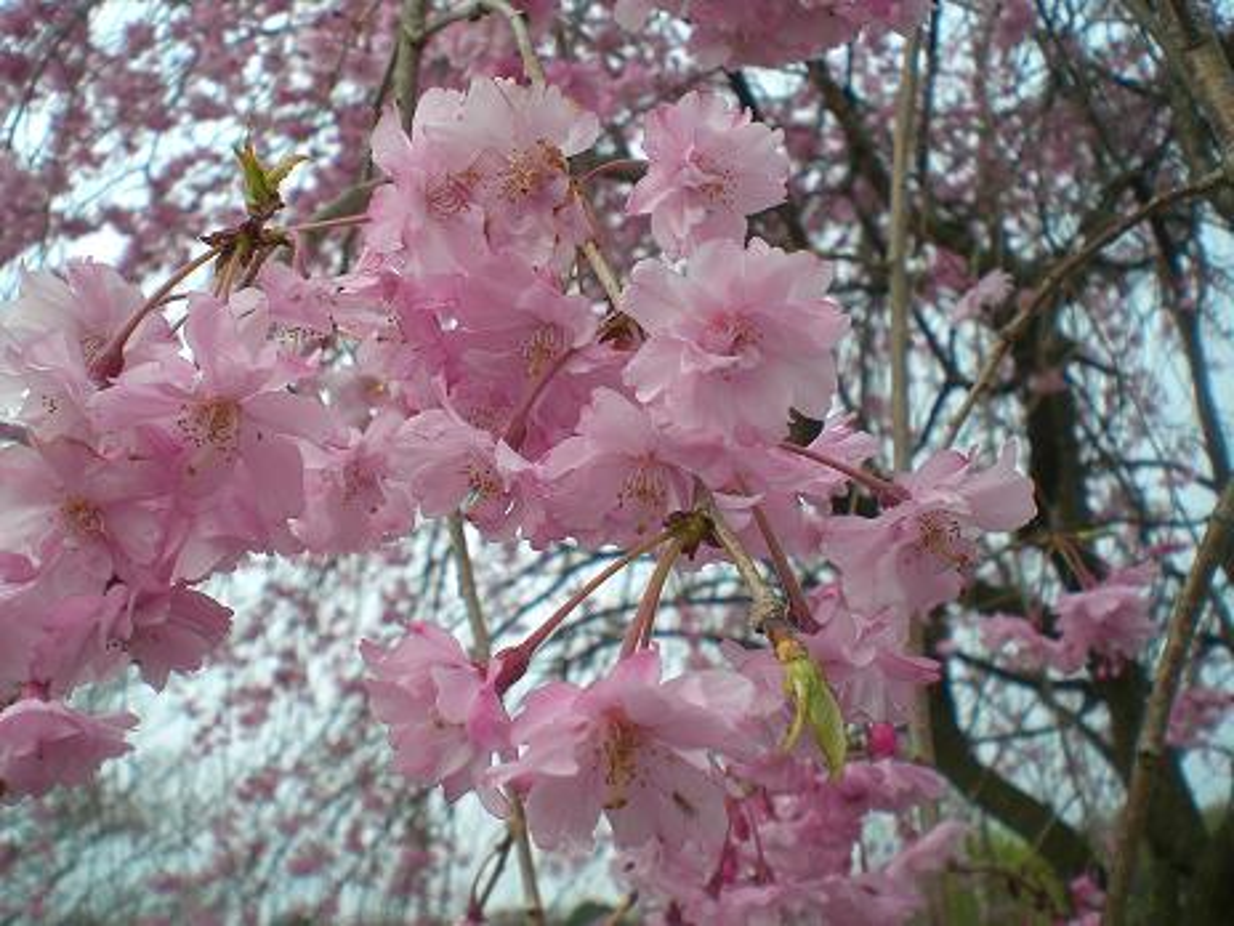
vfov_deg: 37.7
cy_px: 463
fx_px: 1355
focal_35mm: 38
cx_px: 617
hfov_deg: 49.0
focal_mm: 6.3
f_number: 4.4
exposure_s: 1/200
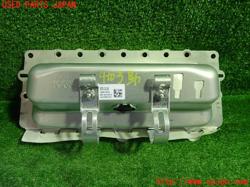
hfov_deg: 60.0
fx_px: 217
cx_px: 125
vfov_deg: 46.8
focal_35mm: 30
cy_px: 94
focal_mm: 5.4
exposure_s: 1/50
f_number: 2.3
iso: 200
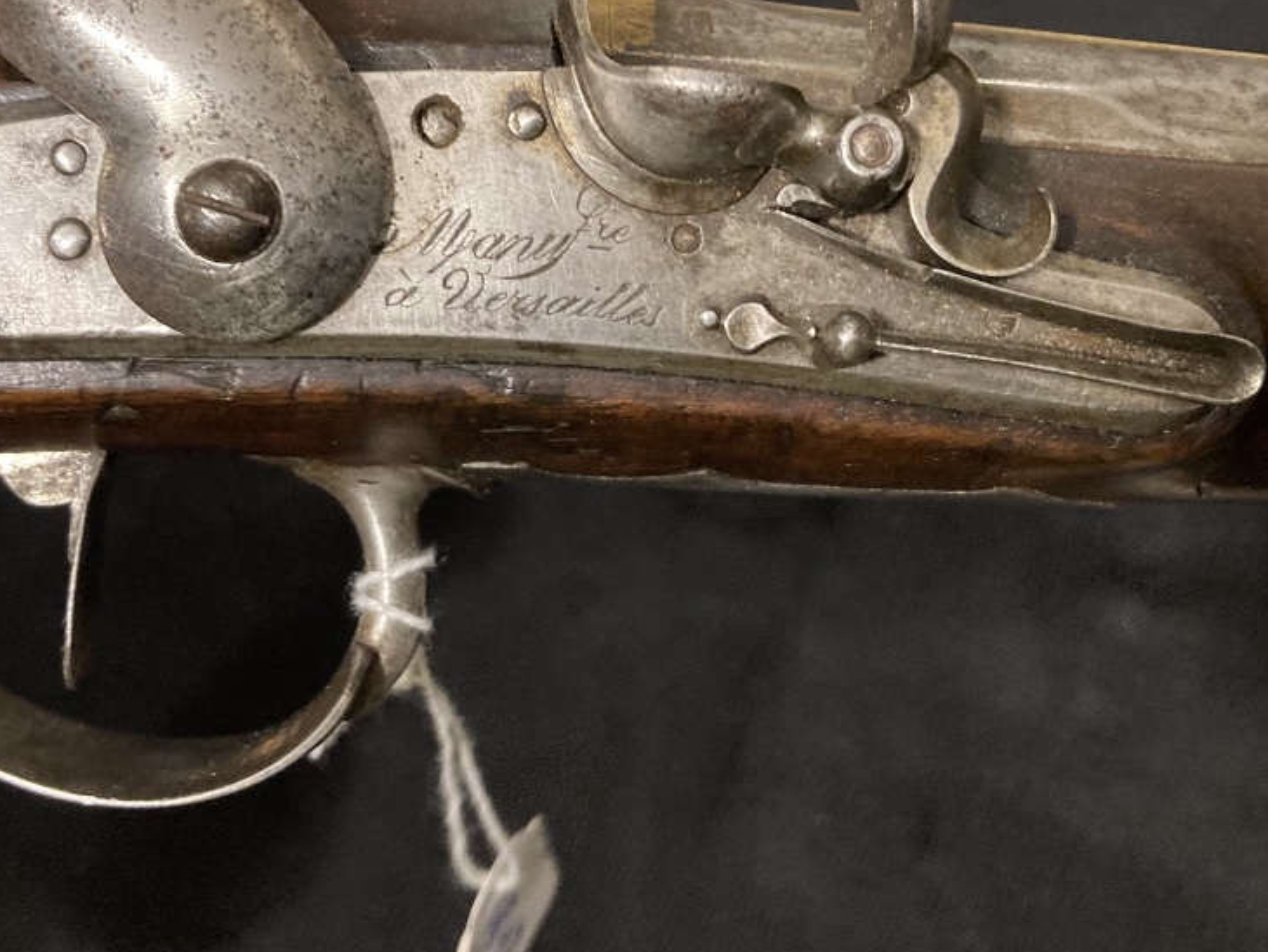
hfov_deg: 41.2
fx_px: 1686
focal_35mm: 46
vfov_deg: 31.3
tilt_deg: -59.2
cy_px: 314
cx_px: 618
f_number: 1.8
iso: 400
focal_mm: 3.99
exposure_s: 1/25
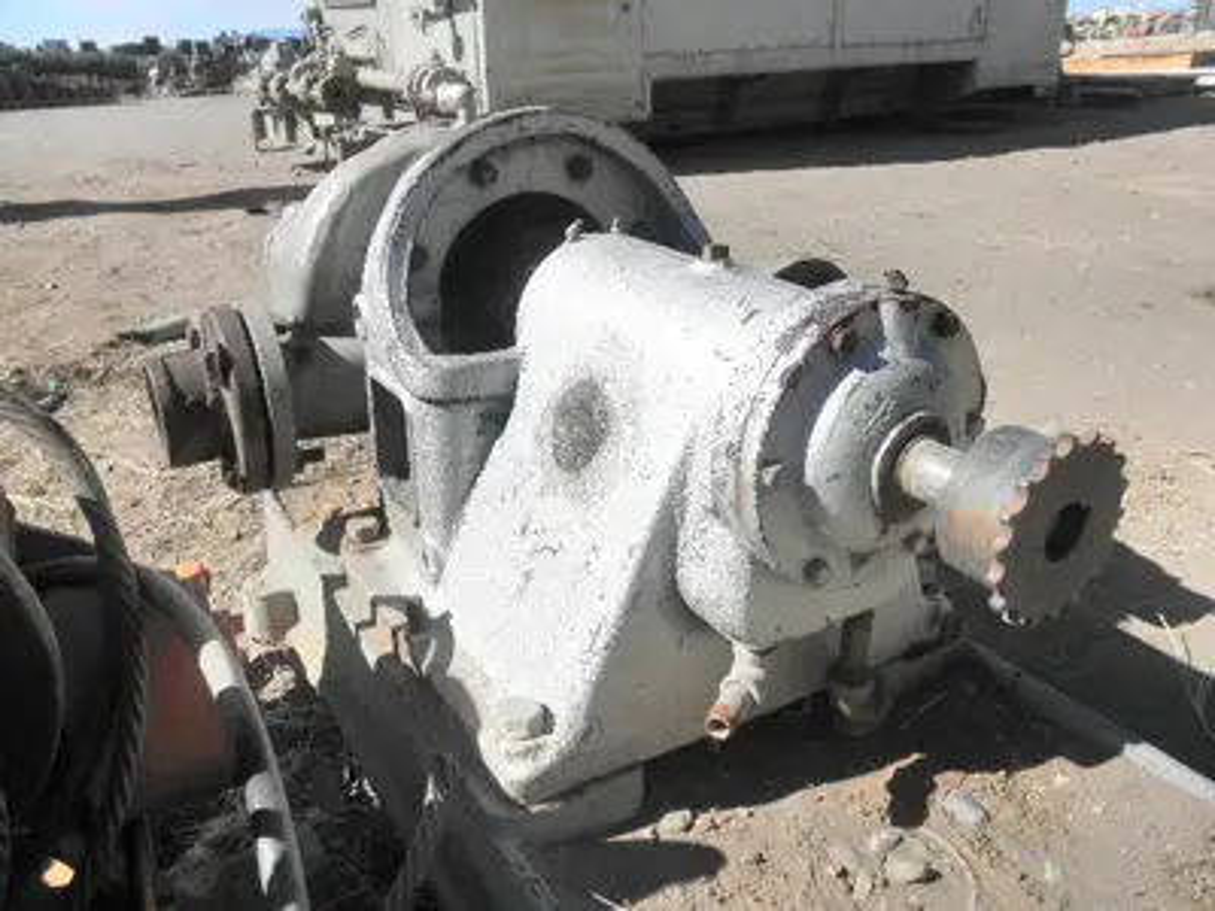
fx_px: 983
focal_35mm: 28
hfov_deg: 63.4
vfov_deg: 49.7
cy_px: 456
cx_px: 608
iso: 64
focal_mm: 5
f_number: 8.5
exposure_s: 1/160
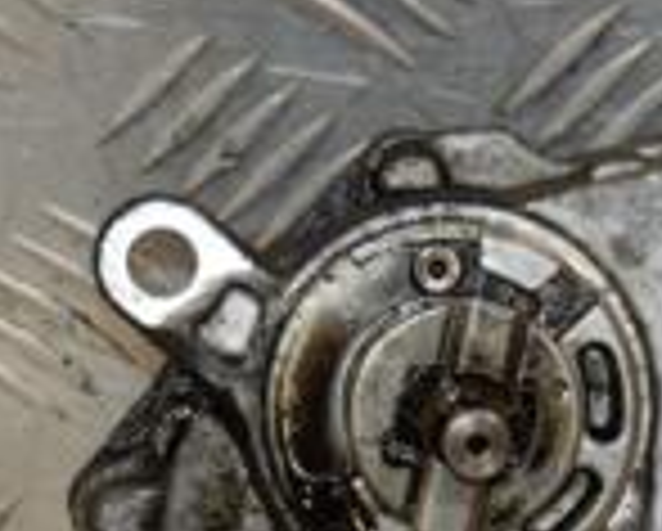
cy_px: 504
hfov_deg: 6.7
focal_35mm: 287
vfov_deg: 5.4
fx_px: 5631
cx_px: 833
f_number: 6.3
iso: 800
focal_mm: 50
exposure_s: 1/200
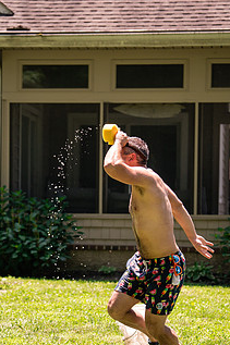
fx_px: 1429
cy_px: 241
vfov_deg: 13.8
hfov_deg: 9.2
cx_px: 77
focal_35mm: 149
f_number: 2.8
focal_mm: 70
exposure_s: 1/1250
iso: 250
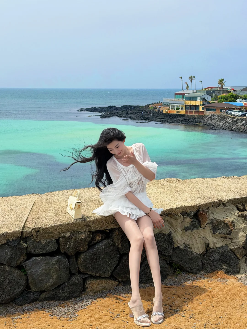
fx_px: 457
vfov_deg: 39.7
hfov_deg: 30.3
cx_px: 124
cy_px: 164
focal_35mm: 48
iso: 64
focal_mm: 6.76
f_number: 1.78
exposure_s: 1/7143
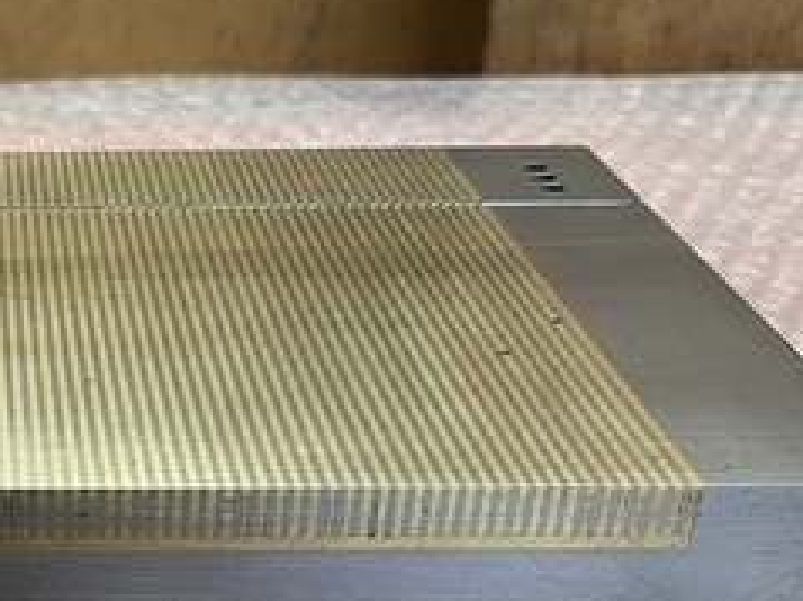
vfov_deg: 20.6
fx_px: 1622
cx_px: -111
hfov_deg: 25.5
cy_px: 517
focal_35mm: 70
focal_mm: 5.1
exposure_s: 1/60
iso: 125
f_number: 1.6
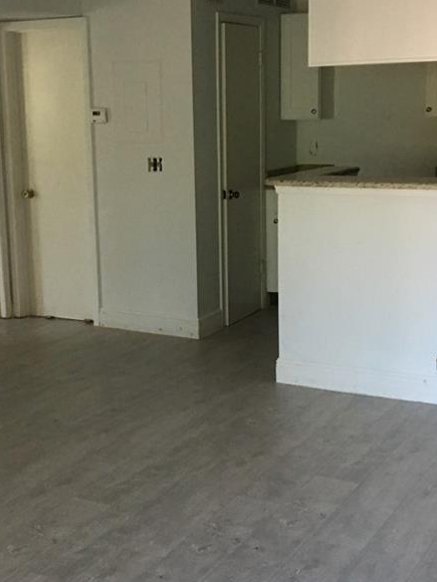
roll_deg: +1.7
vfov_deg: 32.2
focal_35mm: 60
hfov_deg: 24.3
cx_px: 159
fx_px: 1010
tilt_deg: -9.7
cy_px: 263
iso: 125
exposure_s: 1/30
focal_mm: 4.15
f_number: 2.2
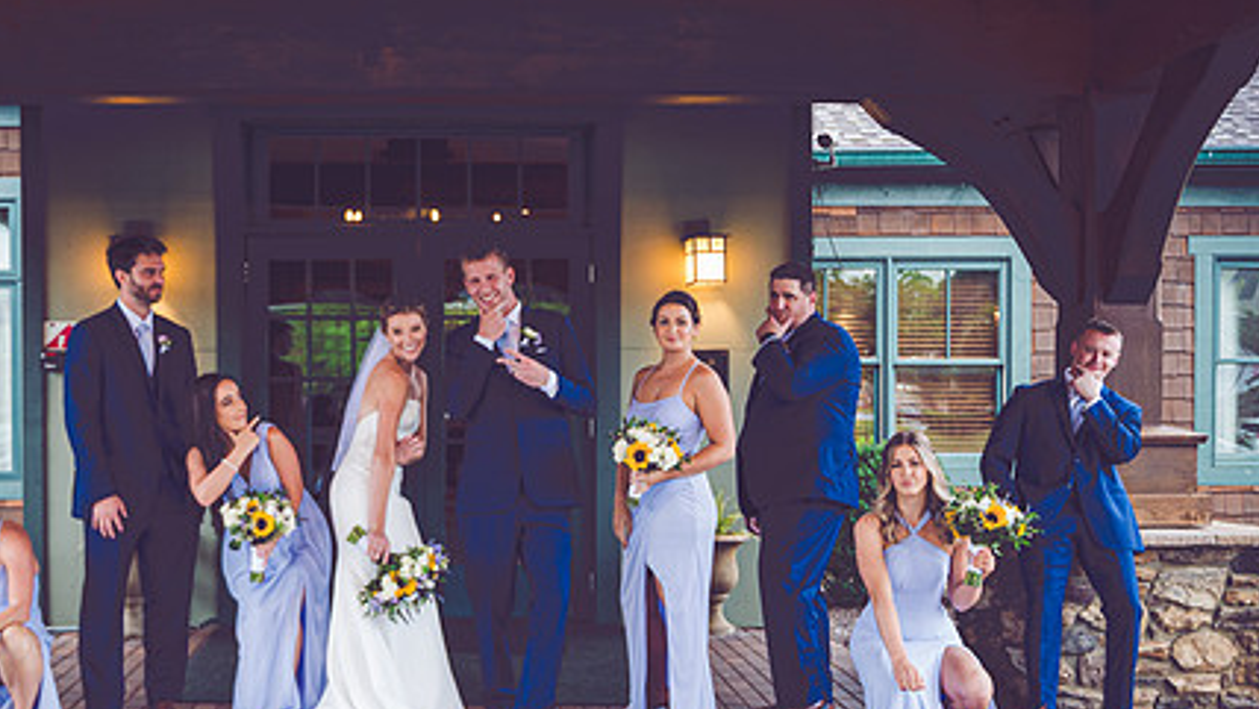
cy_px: 427
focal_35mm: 46
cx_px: 450
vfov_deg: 25.9
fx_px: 1536
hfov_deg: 44.1
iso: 1000
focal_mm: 32
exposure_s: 1/125
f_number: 4
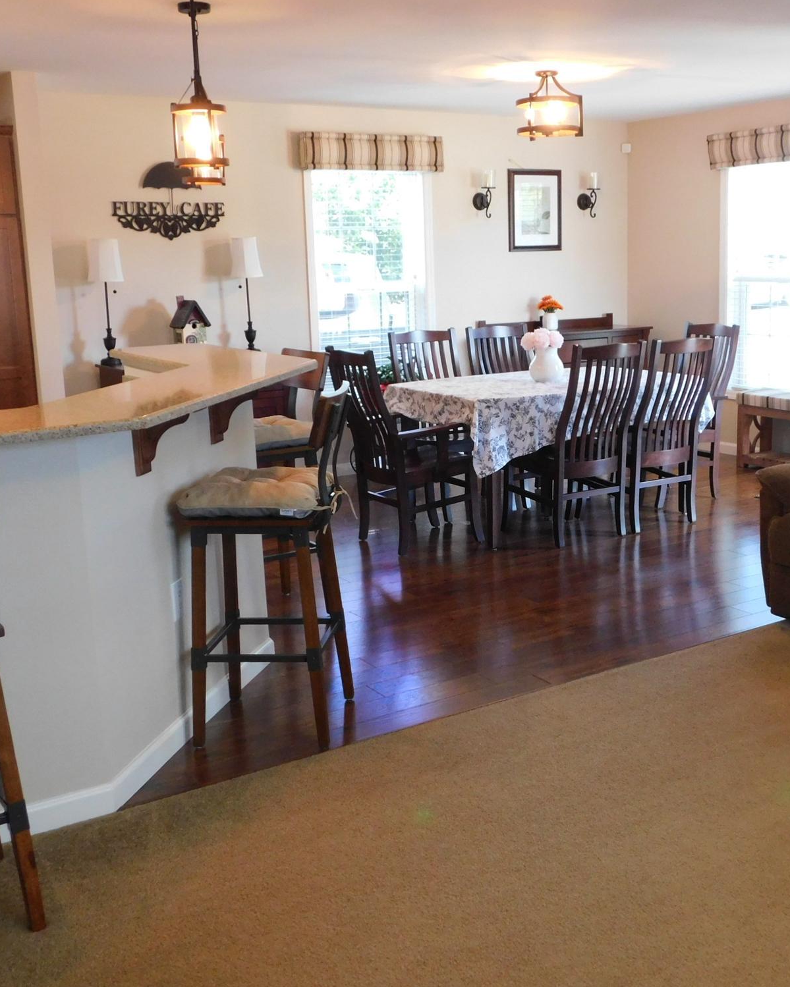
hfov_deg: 37.2
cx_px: 481
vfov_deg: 45.8
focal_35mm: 40
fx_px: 1169
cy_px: 483
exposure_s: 1/25
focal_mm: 5.3
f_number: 3.2
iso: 400
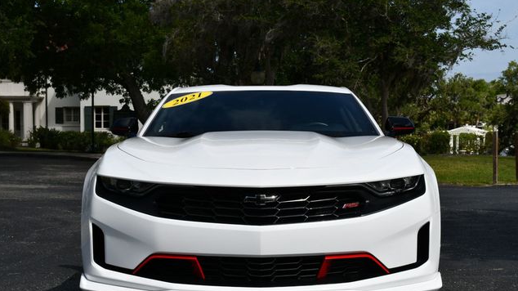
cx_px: 257
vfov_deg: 16.7
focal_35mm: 72
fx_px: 989
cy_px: 168
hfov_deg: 29.4
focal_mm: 34
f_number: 9
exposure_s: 1/320
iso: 100
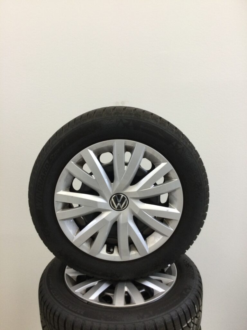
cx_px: 124
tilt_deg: -15.1
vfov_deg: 58.4
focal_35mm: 31
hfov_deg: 45.4
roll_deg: +3.7
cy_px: 165
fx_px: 295
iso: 80
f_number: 2.4
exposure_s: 1/33
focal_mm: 3.3
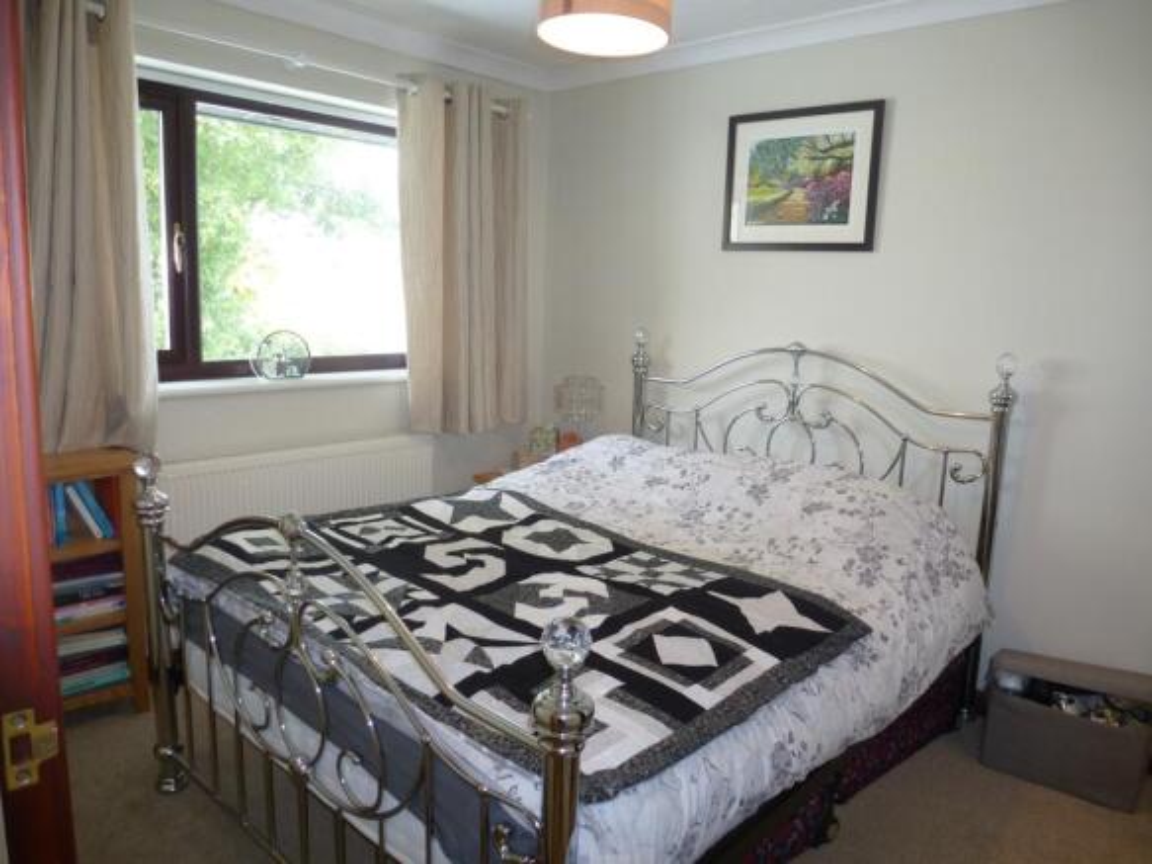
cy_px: 432
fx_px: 799
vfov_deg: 56.8
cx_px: 576
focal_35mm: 24
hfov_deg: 71.6
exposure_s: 1/25
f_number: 3.3
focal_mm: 4.3
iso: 100
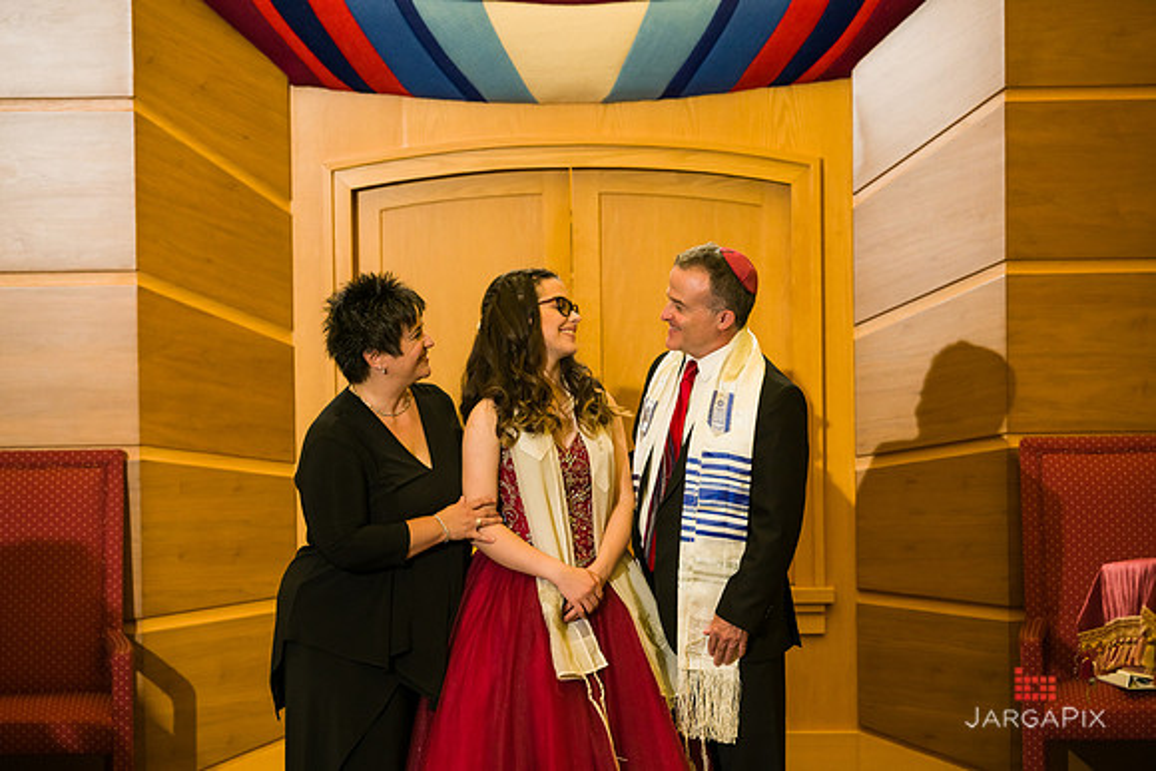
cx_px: 578
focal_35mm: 140
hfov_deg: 14.7
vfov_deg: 9.8
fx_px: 4496
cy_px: 386
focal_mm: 140
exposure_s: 1/200
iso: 640
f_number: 5.6
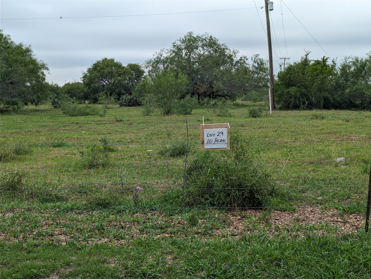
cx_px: 186
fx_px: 515
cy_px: 140
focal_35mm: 48
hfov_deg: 39.6
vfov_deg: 30.3
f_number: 1.85
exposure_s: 1/342
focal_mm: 6.81
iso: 33
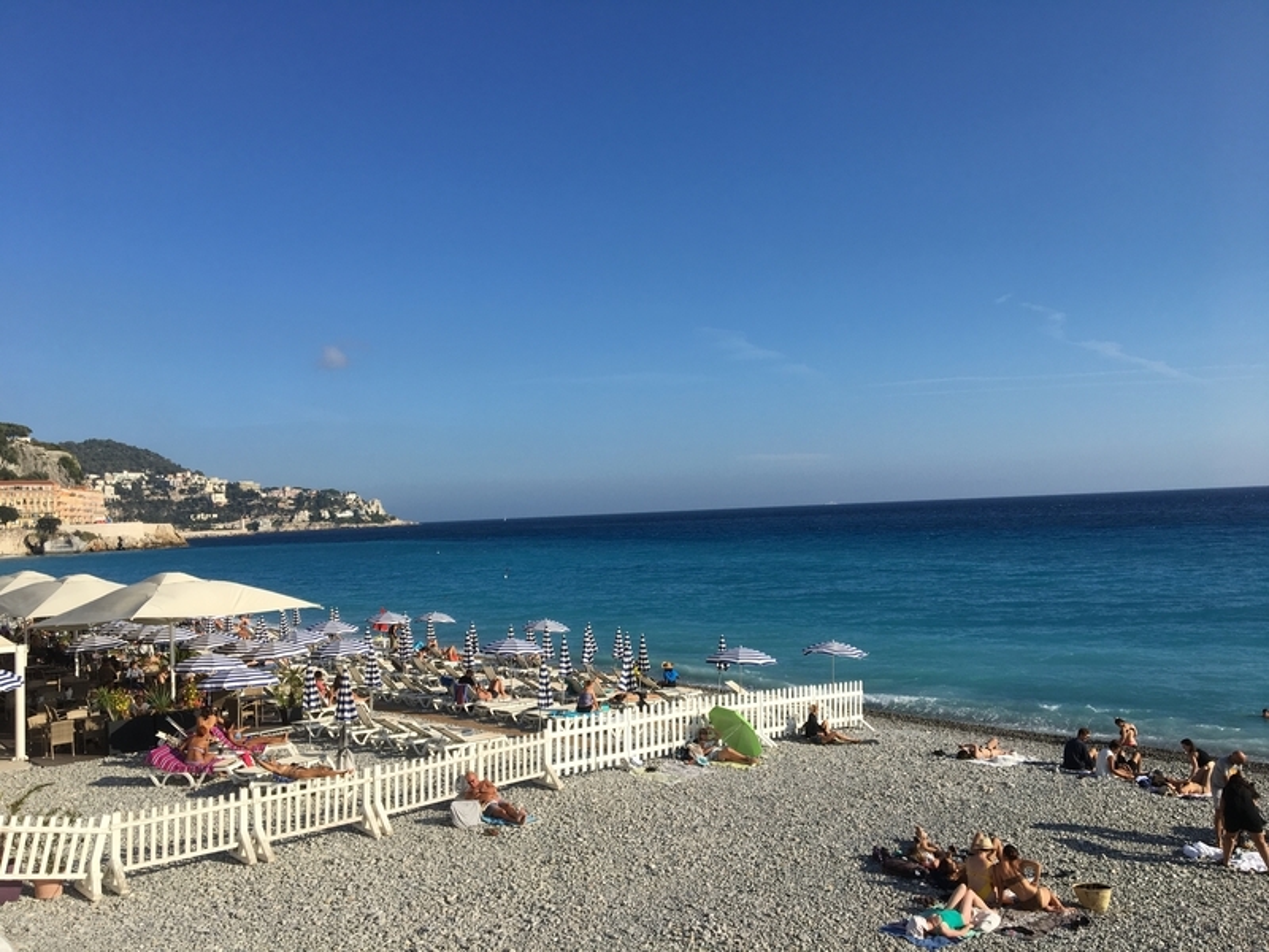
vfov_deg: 48.2
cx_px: 634
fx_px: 1063
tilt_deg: +1.9
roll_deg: +2.3
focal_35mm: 29
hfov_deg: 61.7
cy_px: 476
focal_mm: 4.15
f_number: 2.2
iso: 25
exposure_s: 1/2331
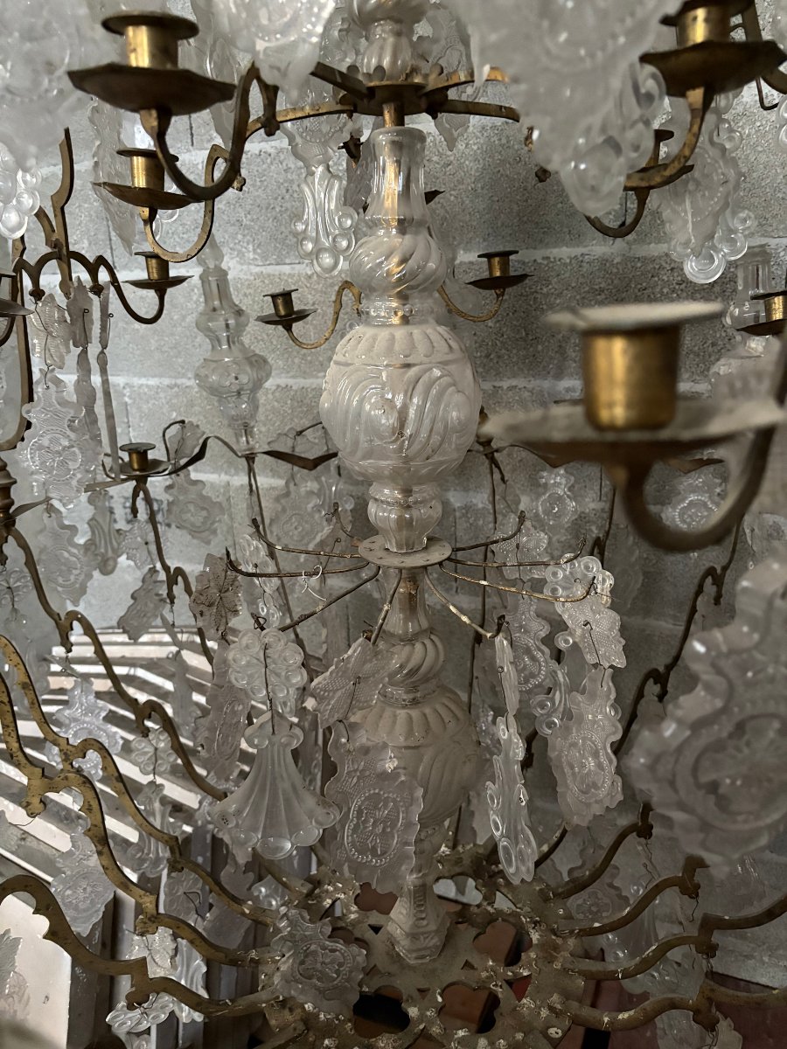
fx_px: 788
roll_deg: +1.9
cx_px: 394
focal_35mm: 26
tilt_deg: -16.2
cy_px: 524
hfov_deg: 53.1
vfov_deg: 67.3
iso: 800
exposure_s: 1/30
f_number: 1.6
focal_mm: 5.96
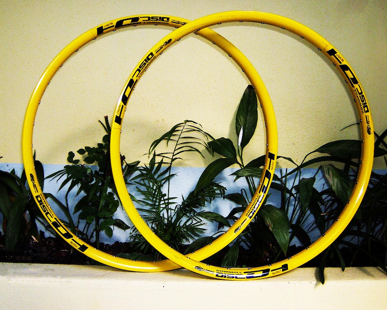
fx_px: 435
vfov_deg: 39.2
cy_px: 155
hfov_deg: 47.9
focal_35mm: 38
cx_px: 195
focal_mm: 6
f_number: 2.8
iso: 200
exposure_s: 1/60
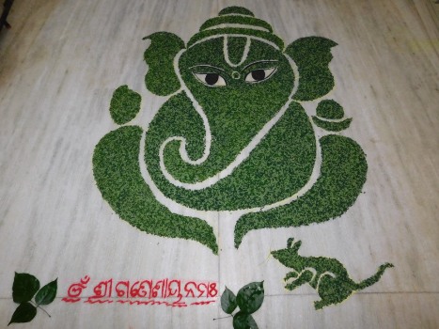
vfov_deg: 58.9
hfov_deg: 73.9
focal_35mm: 23
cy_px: 164
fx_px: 292
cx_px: 220
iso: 200
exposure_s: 1/30
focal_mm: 4
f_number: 3
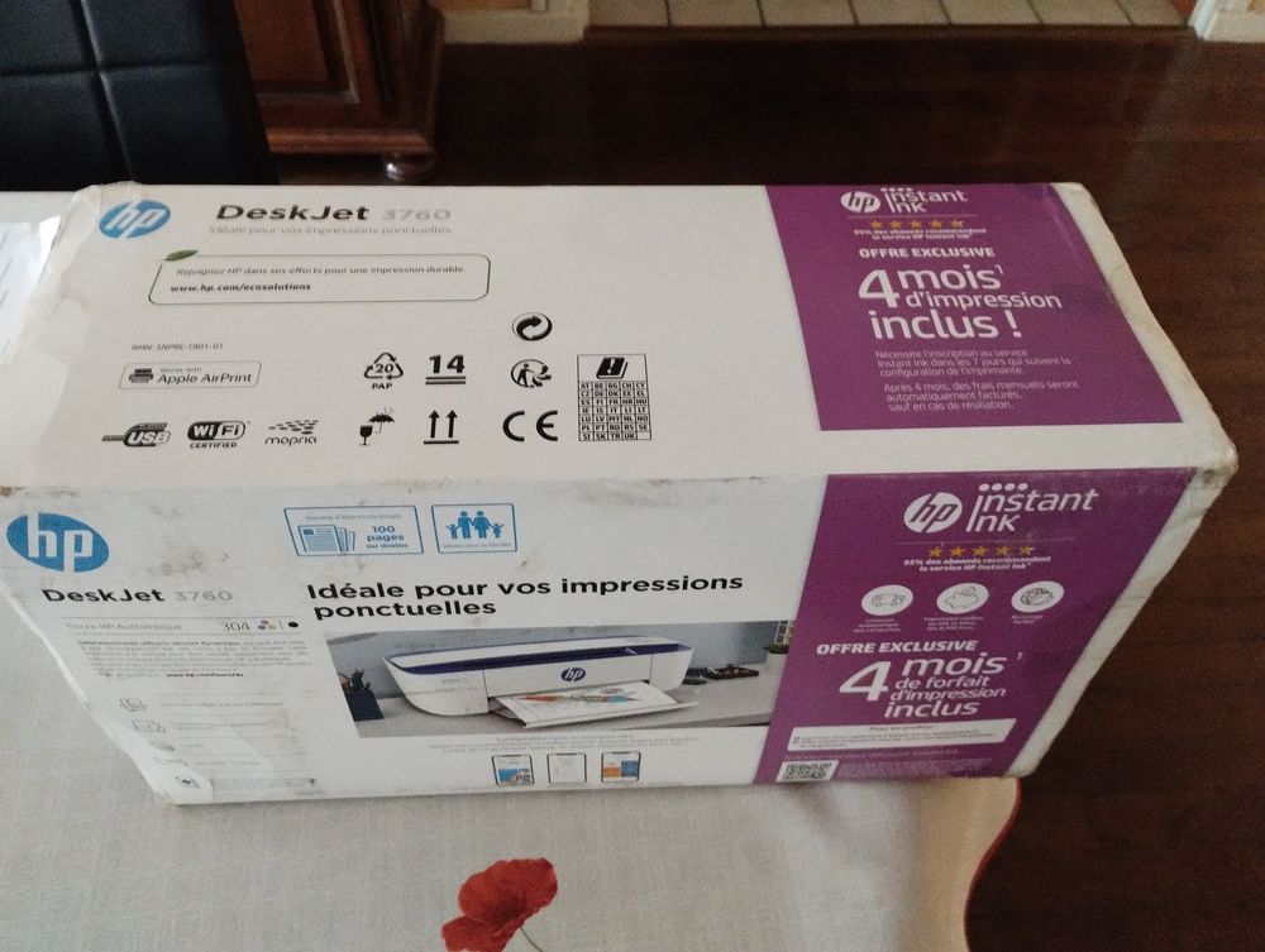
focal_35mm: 28
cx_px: 632
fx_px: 1025
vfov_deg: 49.9
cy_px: 476
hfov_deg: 63.4
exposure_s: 1/14
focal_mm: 4.27
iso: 3109
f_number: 1.8
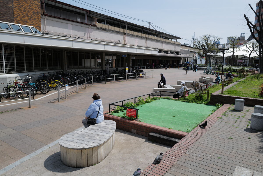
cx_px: 132
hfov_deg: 65.5
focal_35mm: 28
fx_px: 205
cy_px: 88
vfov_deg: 46.4
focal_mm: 28
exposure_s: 1/500
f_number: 5.6
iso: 100
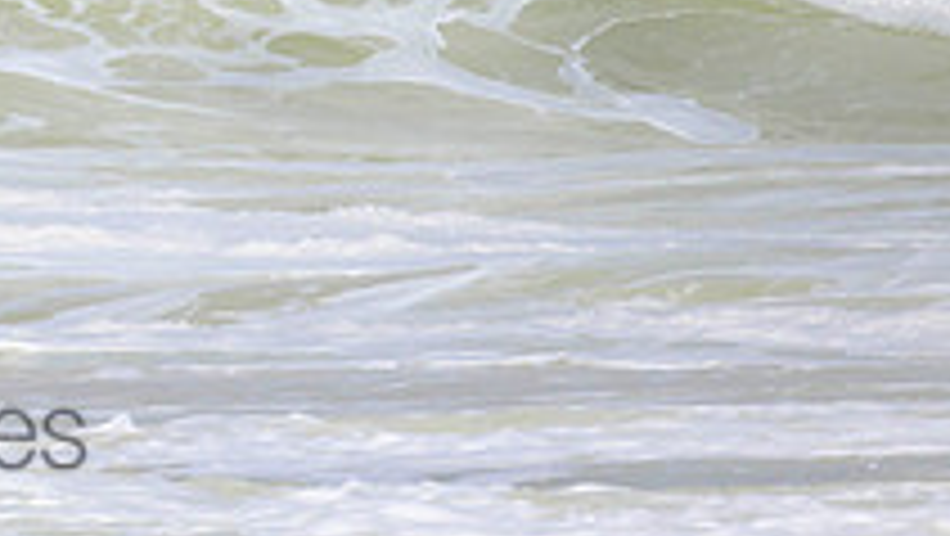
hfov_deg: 0.9
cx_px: -261
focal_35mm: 2303
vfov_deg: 0.5
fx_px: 58050
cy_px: -318
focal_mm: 800
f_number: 11
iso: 640
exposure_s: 1/2000
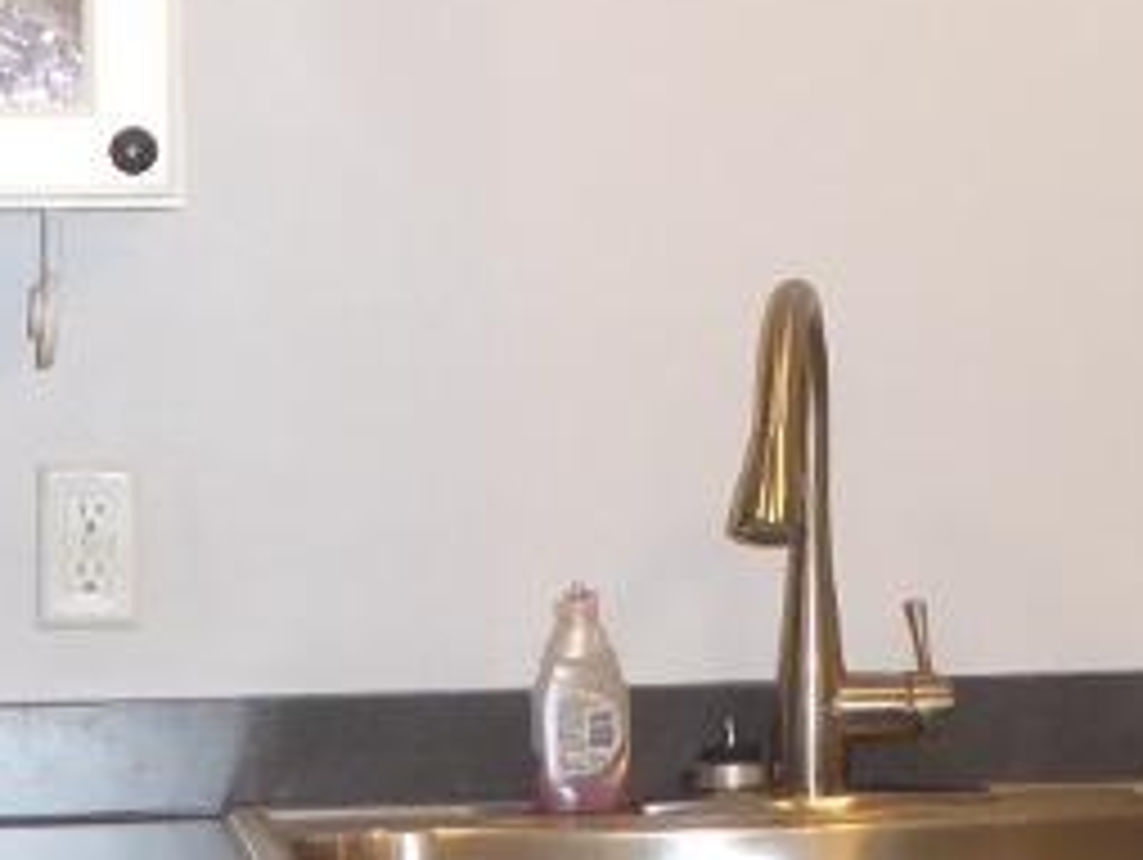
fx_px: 4495
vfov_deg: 10.9
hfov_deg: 14.4
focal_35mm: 136
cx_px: 846
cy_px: 311
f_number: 3.3
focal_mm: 4.3
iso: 320
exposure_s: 1/60
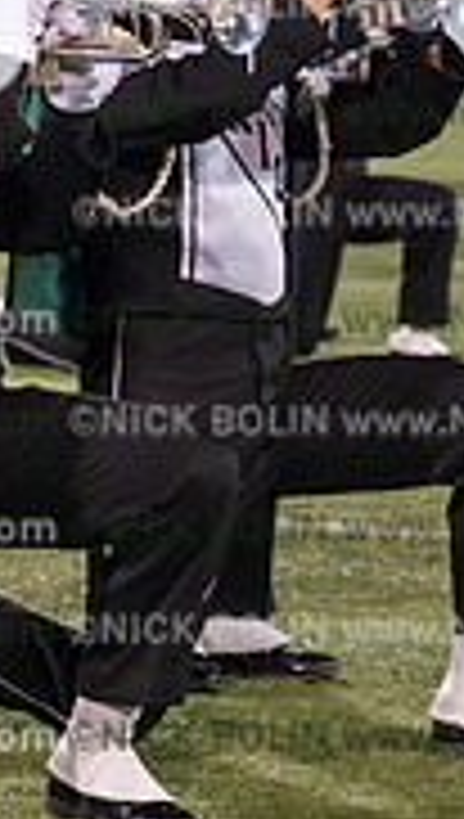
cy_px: 4
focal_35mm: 233
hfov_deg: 5.2
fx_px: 5073
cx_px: -293
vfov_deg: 9.2
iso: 3200
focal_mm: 70
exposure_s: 1/640
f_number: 4
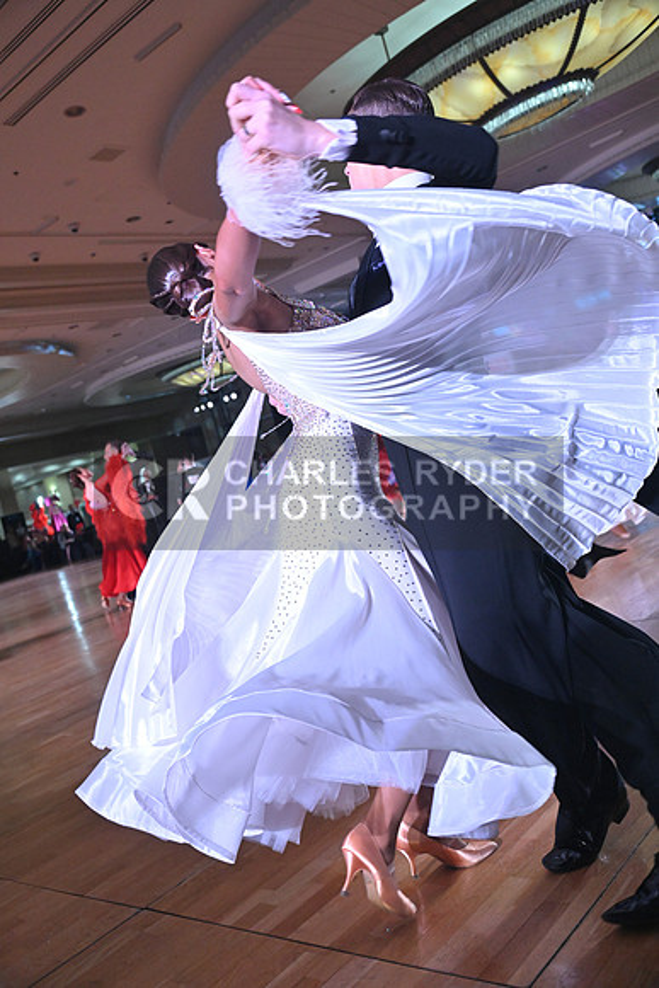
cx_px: 330
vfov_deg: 55.8
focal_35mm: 34
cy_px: 494
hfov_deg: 38.9
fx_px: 933
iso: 4000
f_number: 5
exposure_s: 1/400
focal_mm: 34
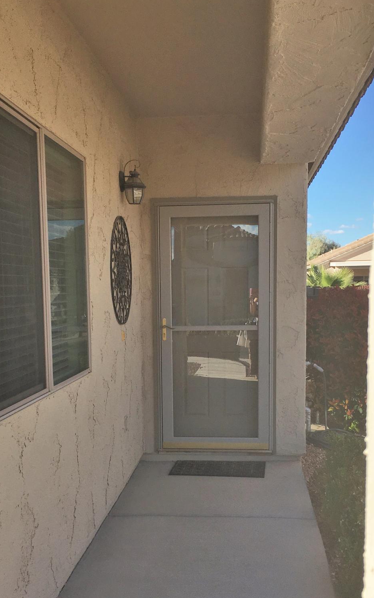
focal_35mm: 41
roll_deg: -0.2
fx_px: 669
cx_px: 188
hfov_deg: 31.2
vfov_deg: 47.9
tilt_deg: -6.8
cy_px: 364
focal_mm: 4.15
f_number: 2.2
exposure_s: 1/1350
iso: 25
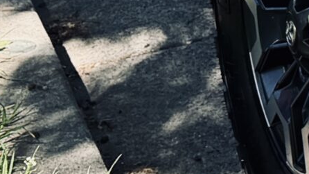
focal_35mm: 150
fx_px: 1229
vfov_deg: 7.3
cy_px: -306
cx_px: 635
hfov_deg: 12.5
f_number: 1.78
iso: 100
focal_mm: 6.76
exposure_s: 1/1046
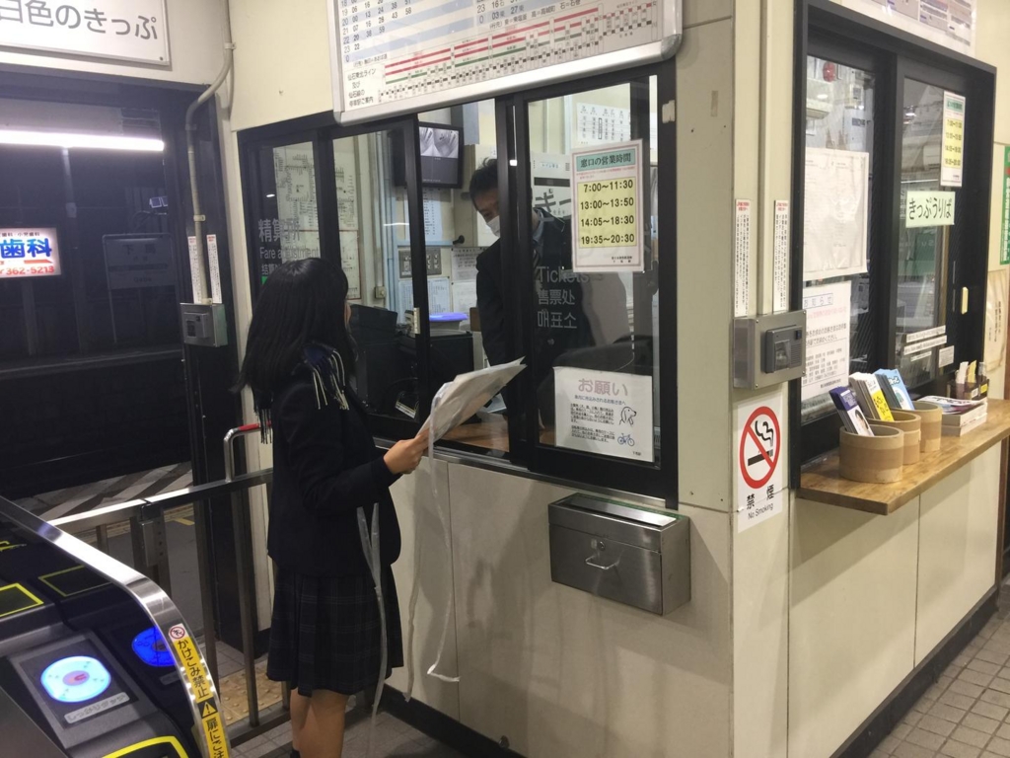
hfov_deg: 61.7
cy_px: 379
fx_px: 846
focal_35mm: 29
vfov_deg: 48.2
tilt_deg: -9.2
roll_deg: +1.5
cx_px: 505
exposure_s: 1/15
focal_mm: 4.15
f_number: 2.2
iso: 50
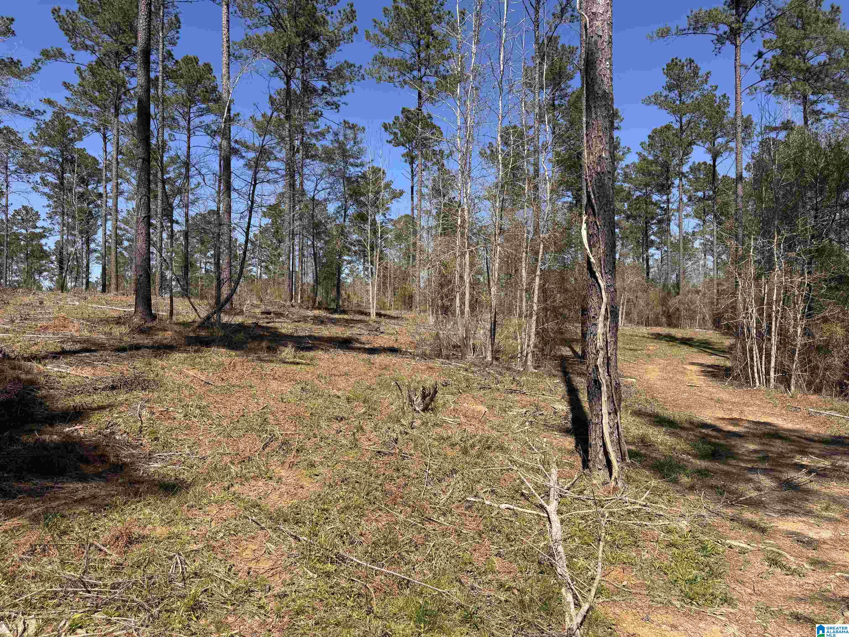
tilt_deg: +1.1
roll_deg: -0.5
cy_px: 318
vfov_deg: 56.8
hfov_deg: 71.6
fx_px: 589
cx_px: 424
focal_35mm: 24
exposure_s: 1/3597
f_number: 1.78
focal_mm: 6.76
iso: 80
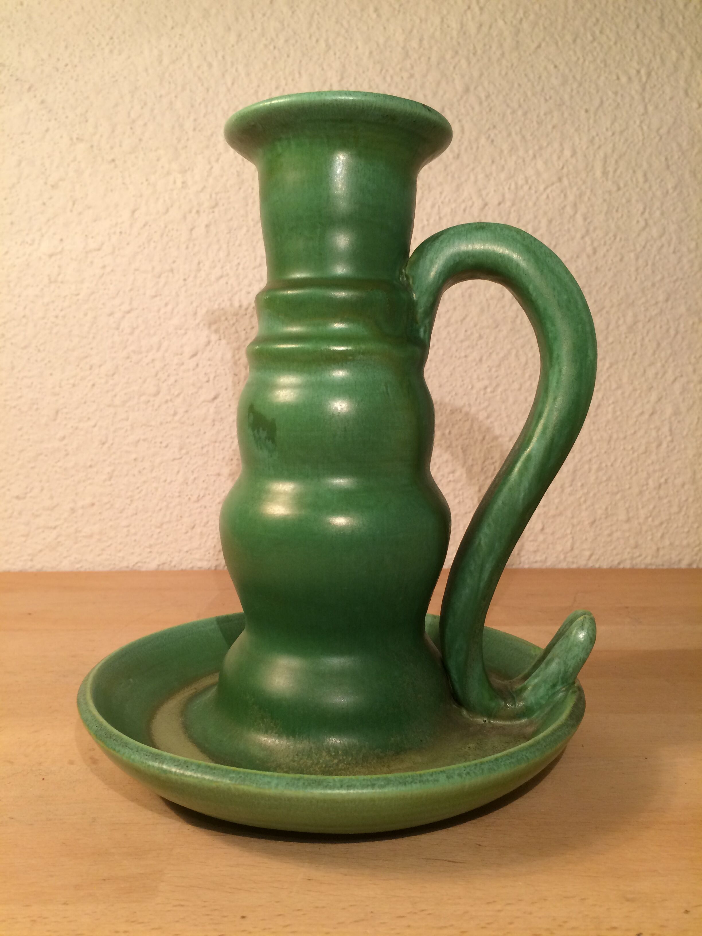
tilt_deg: -6.5
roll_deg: +1.2
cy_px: 468
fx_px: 784
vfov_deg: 61.7
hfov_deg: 48.2
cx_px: 351
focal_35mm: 29
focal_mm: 4.15
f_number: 2.2
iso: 64
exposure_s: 1/33
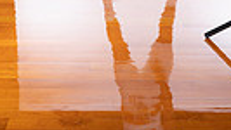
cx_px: 141
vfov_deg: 10.4
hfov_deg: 22.2
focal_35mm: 96
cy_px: -206
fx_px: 588
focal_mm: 27
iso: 400
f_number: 5.6
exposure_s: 1/250
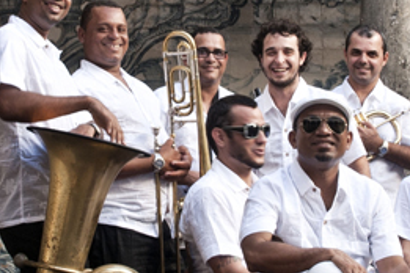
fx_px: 1139
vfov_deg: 13.6
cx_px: 344
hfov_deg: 20.1
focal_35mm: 100
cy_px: 208
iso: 200
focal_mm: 26
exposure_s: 1/40
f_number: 6.3
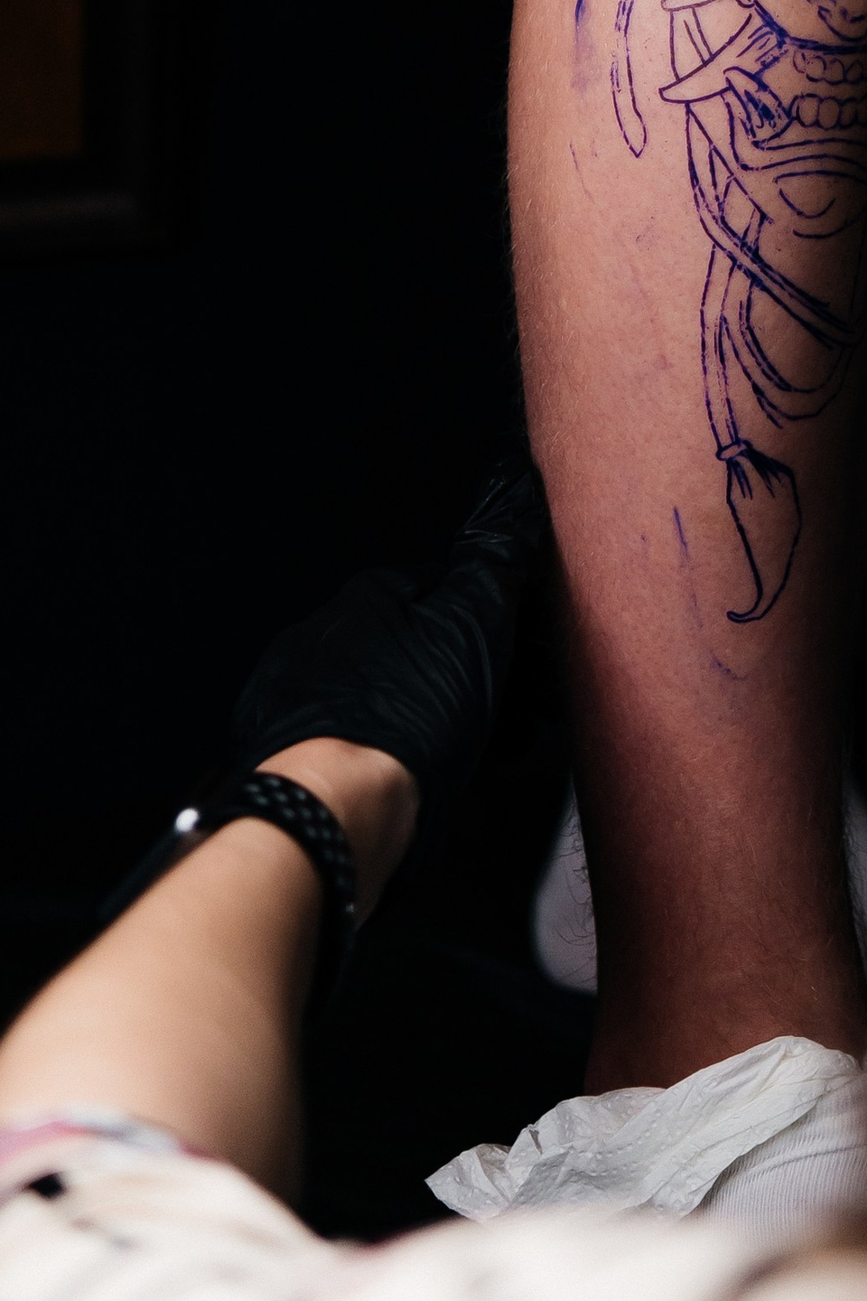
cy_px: -211
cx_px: 841
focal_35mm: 120
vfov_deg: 16.4
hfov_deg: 11.3
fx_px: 4335
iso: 500
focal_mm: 45
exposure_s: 1/1250
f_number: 1.8
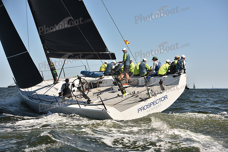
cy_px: 76
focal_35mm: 70
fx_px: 443
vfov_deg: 19.5
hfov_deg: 28.8
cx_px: 114
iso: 250
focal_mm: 70
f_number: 5
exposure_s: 1/800
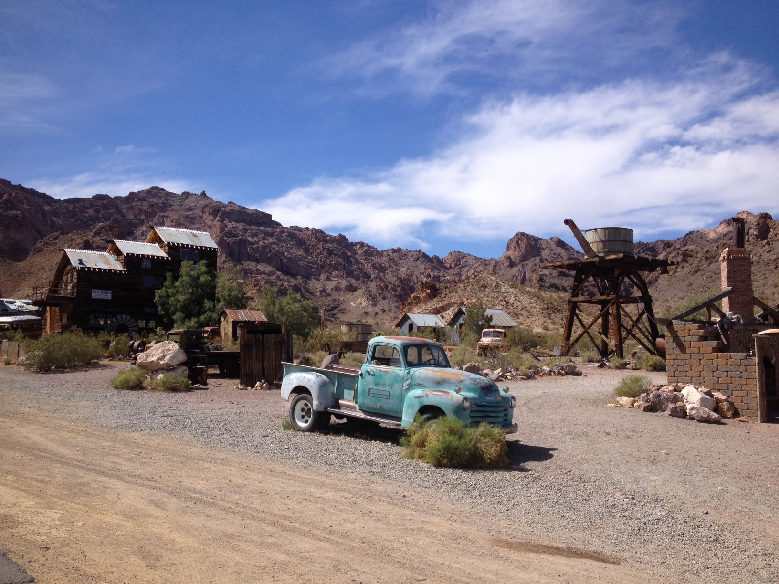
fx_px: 788
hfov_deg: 52.6
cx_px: 390
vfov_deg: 40.7
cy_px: 292
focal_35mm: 35
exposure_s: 1/2208
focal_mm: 4.28
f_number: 2.4
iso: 50
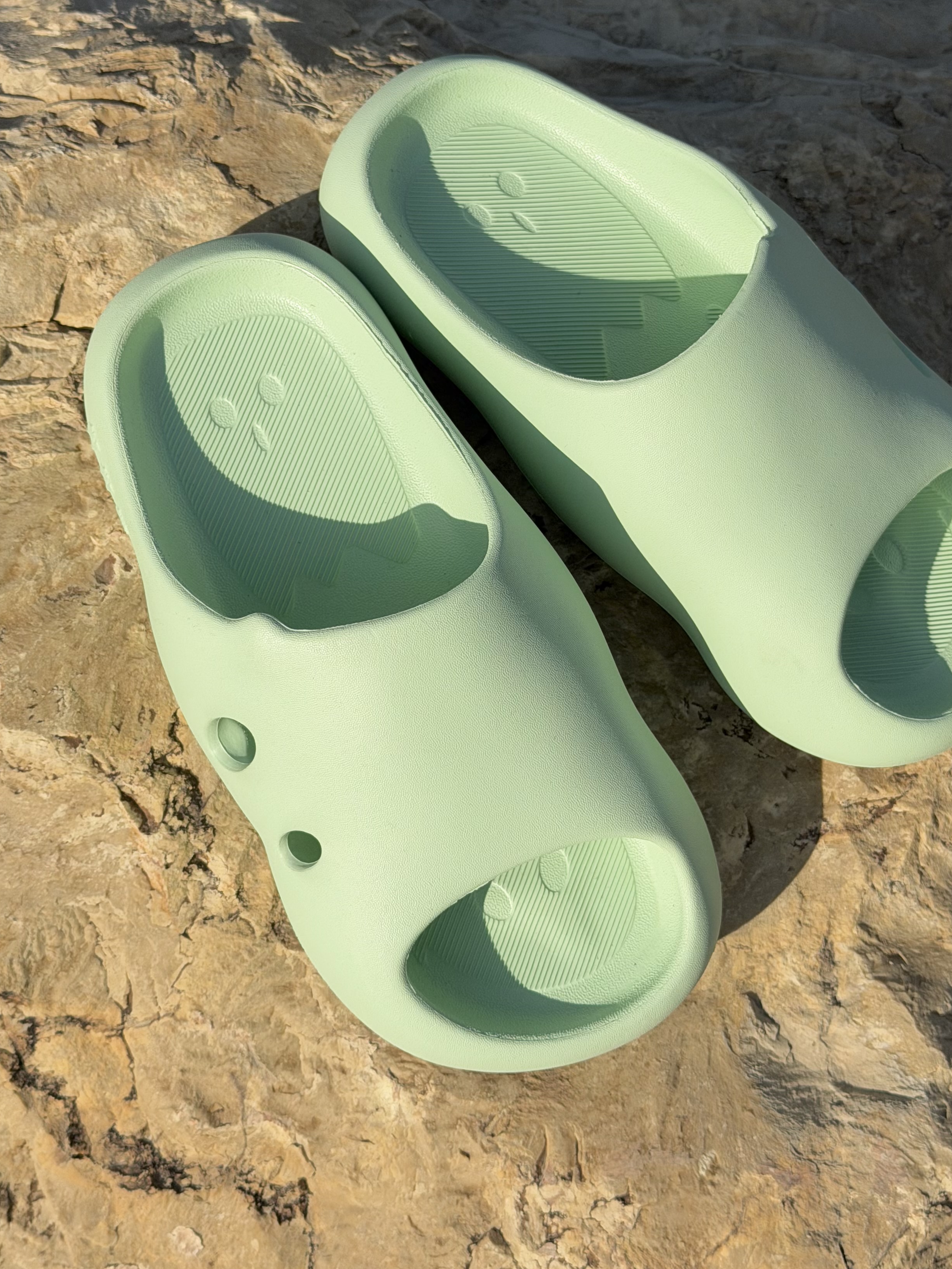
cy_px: 544
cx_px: 555
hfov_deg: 24.8
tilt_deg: -60.1
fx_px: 2163
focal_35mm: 59
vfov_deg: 32.6
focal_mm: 6.76
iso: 80
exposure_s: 1/11364
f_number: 1.78
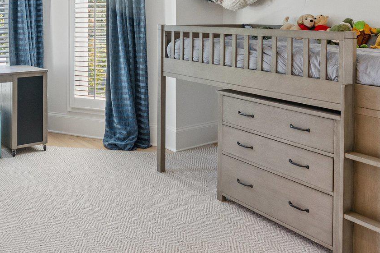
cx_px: 128
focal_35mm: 39
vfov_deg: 32.3
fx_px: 412
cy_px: 17
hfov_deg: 48.7
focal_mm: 16
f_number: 5
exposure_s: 1/125
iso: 1250
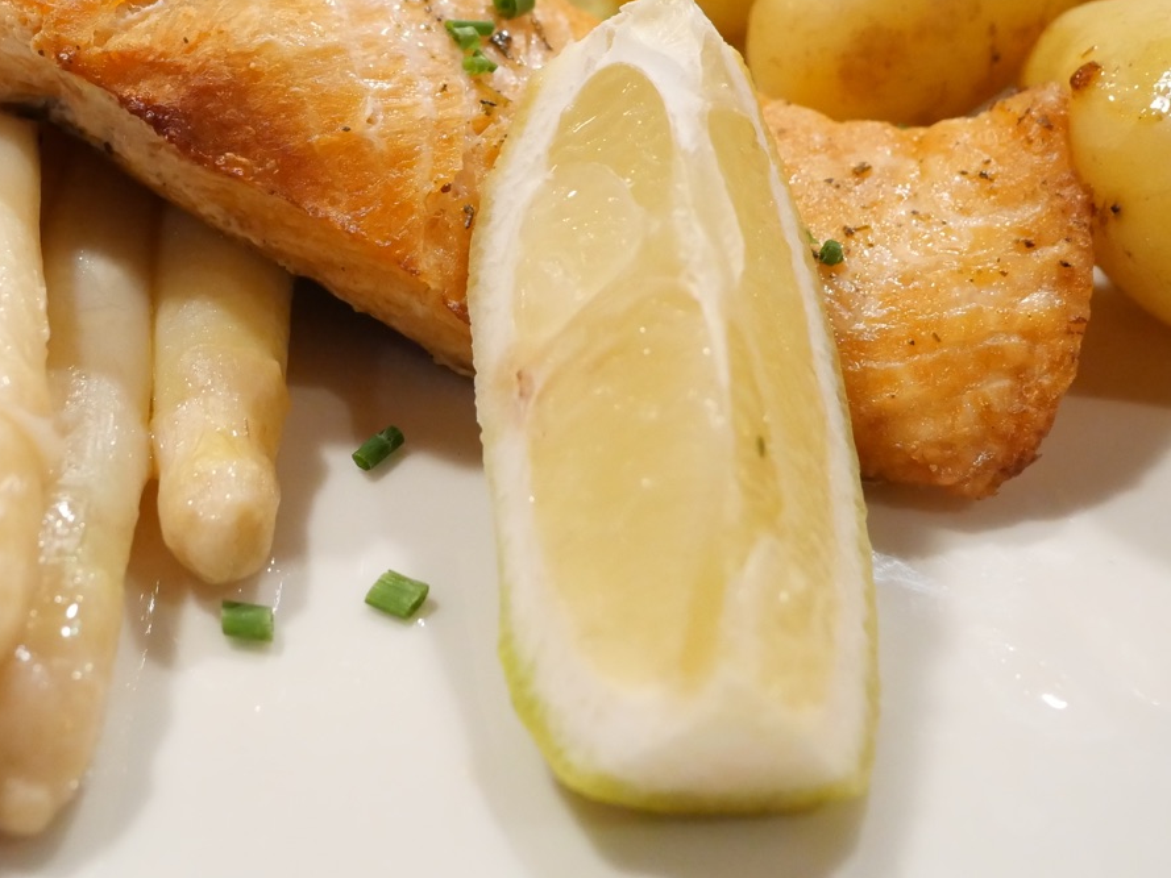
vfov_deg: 26.5
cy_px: 154
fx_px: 1827
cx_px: 391
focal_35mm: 54
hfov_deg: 35.2
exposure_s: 1/60
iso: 2500
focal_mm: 15
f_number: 4.5
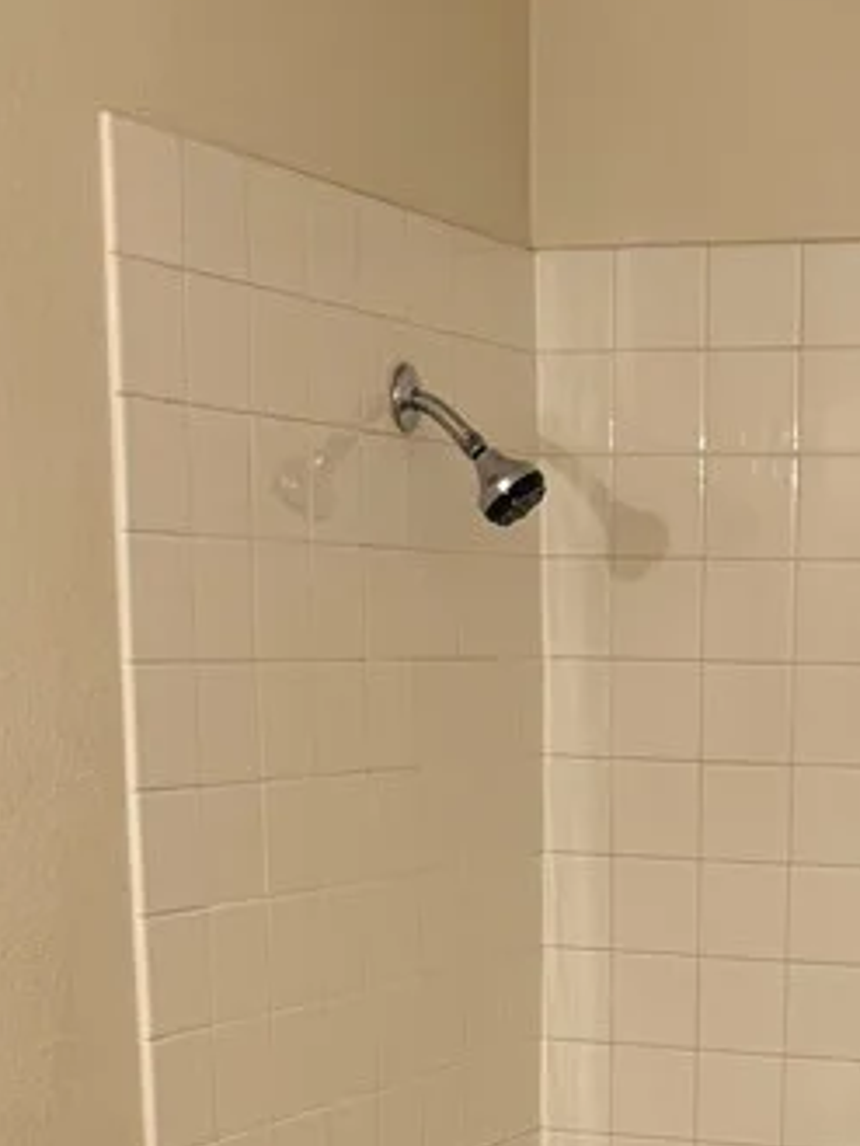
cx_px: 776
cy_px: 1379
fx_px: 2681
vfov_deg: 22.2
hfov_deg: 17.9
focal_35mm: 81
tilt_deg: -15.5
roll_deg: -1.3
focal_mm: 5.96
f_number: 1.6
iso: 100
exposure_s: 1/60
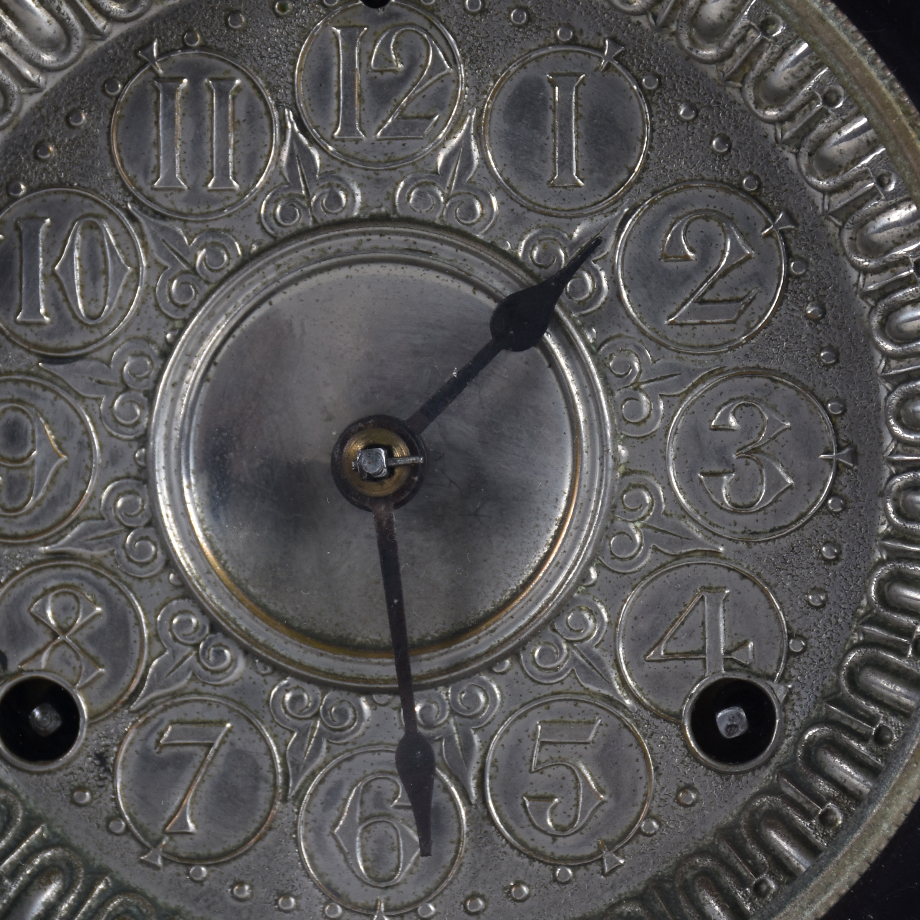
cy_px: 502
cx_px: 441
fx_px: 4991
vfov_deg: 10.5
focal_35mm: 166
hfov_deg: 10.5
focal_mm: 52
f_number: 6.3
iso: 160
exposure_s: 1/50
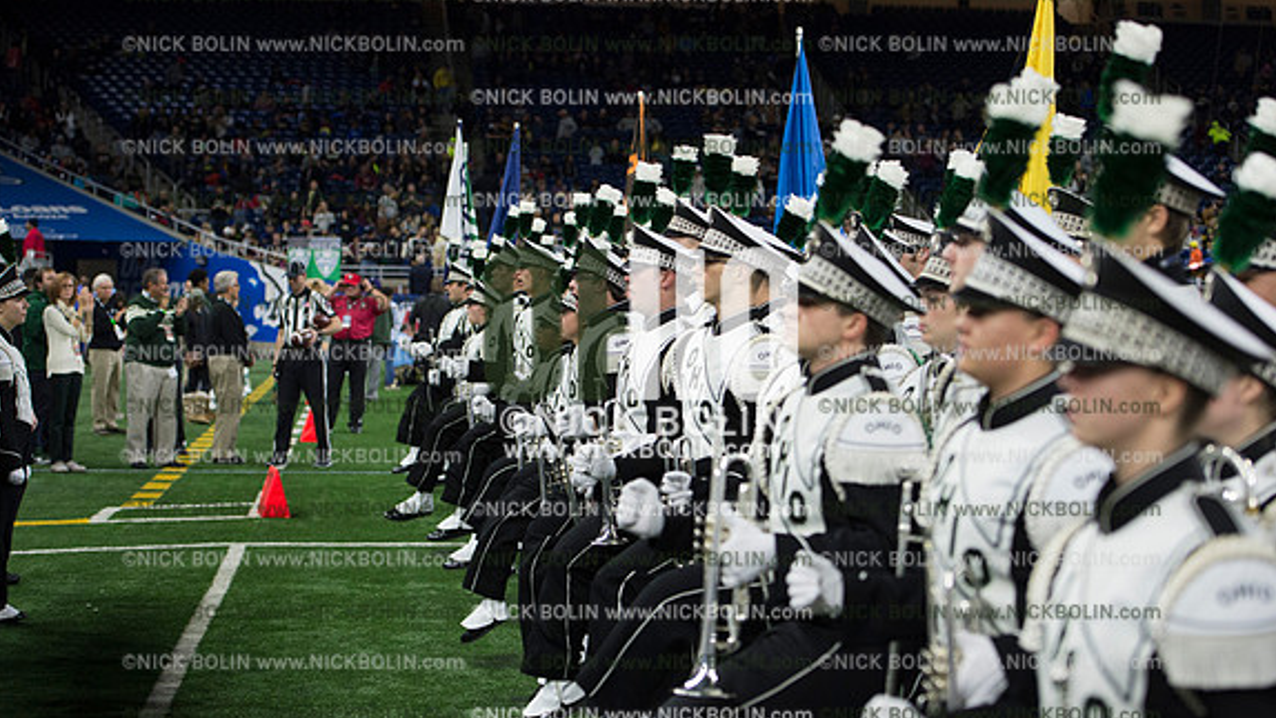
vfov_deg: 16.3
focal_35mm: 74
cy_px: 353
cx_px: 640
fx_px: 2504
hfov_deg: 28.6
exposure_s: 1/1600
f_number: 3.5
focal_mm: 70
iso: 2500
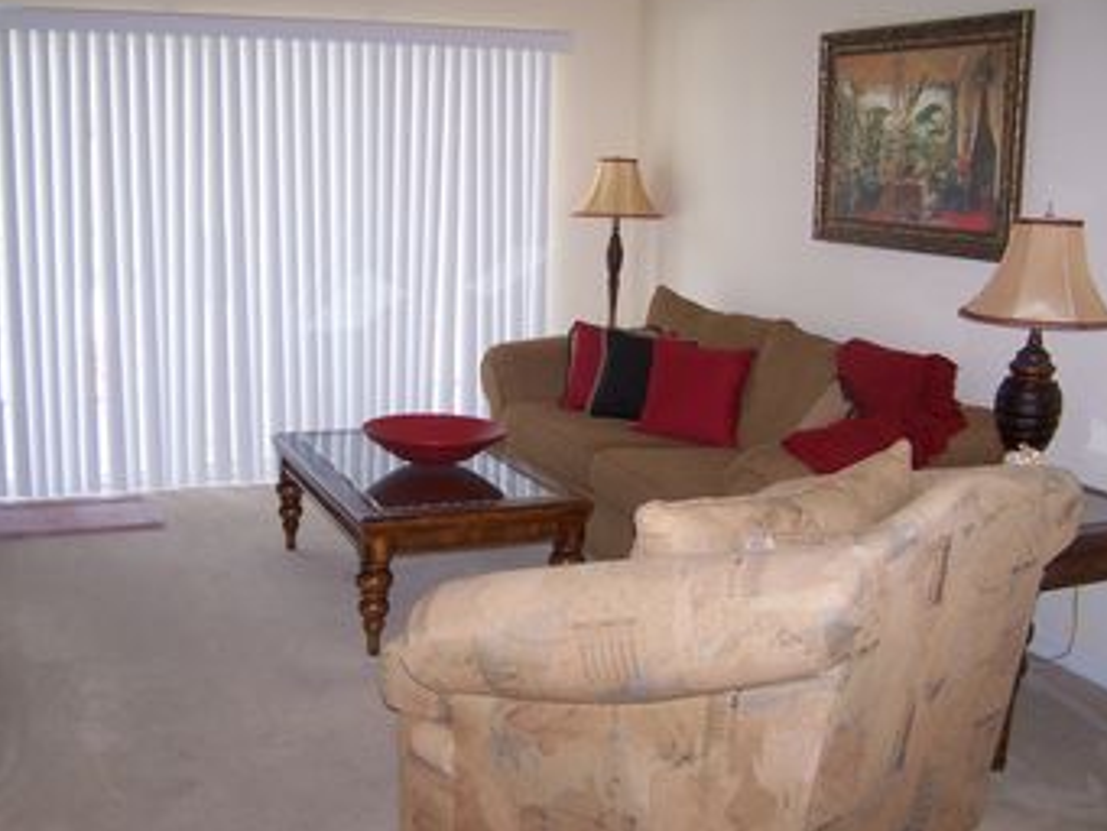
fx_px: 1312
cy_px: 399
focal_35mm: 41
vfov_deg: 35.2
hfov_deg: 45.7
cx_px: 516
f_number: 2.8
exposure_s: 1/60
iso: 140
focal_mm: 6.3
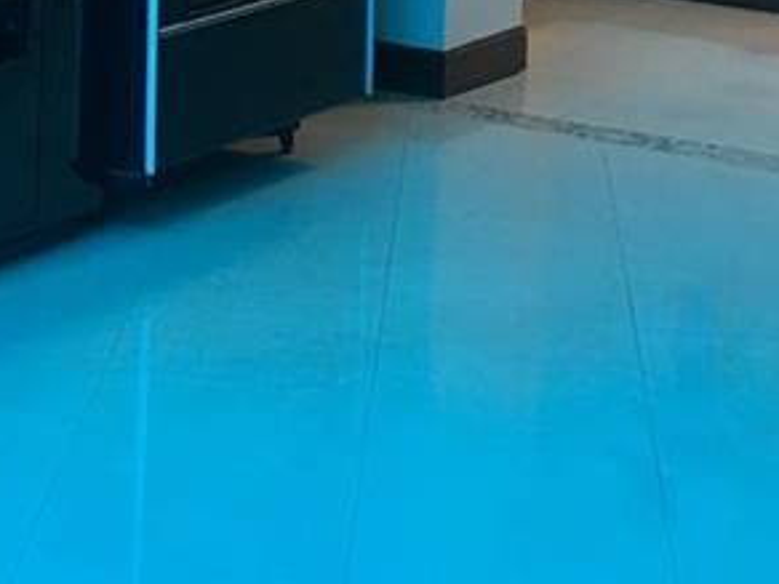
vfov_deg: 12.0
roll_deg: -2.3
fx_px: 2678
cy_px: -248
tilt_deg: -5.0
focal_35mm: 119
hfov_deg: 16.4
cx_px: 152
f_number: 2.2
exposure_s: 1/30
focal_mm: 4.15
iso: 80
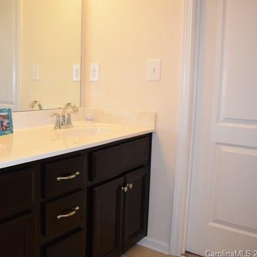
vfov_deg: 47.2
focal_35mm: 35
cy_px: 129
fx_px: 294
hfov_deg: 46.3
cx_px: 80
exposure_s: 1/80
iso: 800
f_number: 4.5
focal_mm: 18
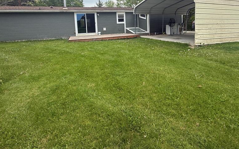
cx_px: 125
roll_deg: +1.8
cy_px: 38
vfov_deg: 56.8
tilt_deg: -4.7
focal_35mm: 20
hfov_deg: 85.0
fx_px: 130
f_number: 2.2
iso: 64
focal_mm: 2.22
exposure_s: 1/751
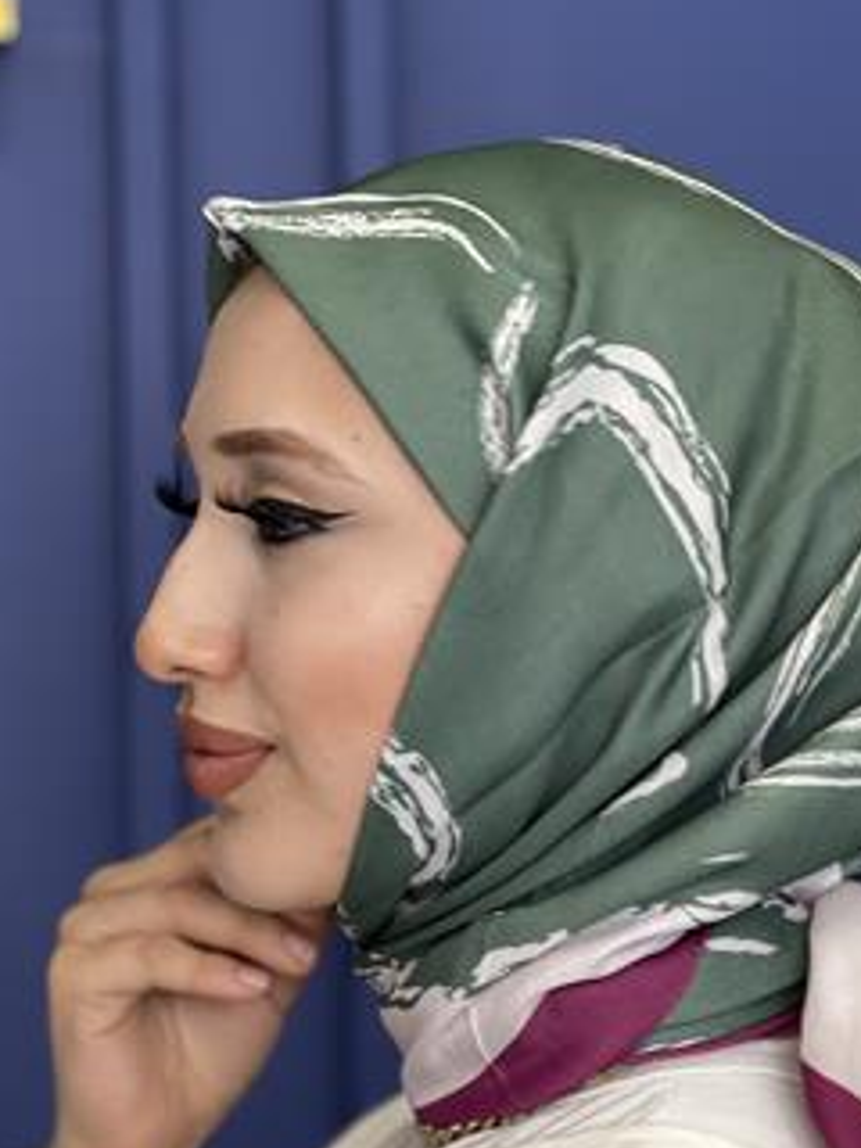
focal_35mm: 125
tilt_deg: -3.1
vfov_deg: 15.7
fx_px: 4145
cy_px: 800
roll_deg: +0.5
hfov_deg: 11.8
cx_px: 664
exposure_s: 1/100
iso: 80
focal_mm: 9
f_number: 2.8
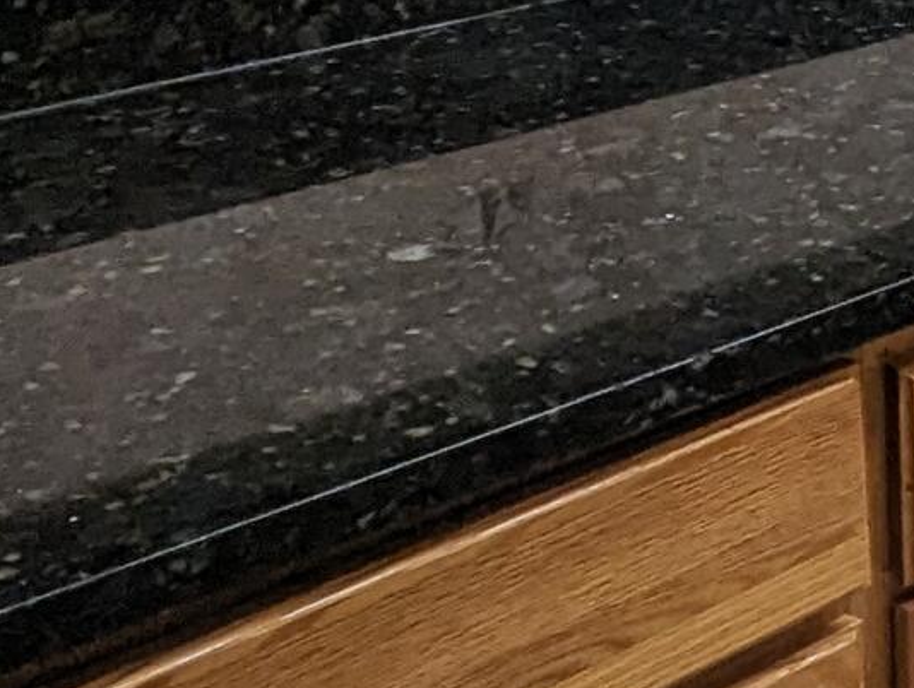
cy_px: -236
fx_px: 1930
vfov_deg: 18.6
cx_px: 1741
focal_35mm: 73
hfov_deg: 18.9
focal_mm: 1.95
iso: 196
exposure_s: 1/120
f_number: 2.2
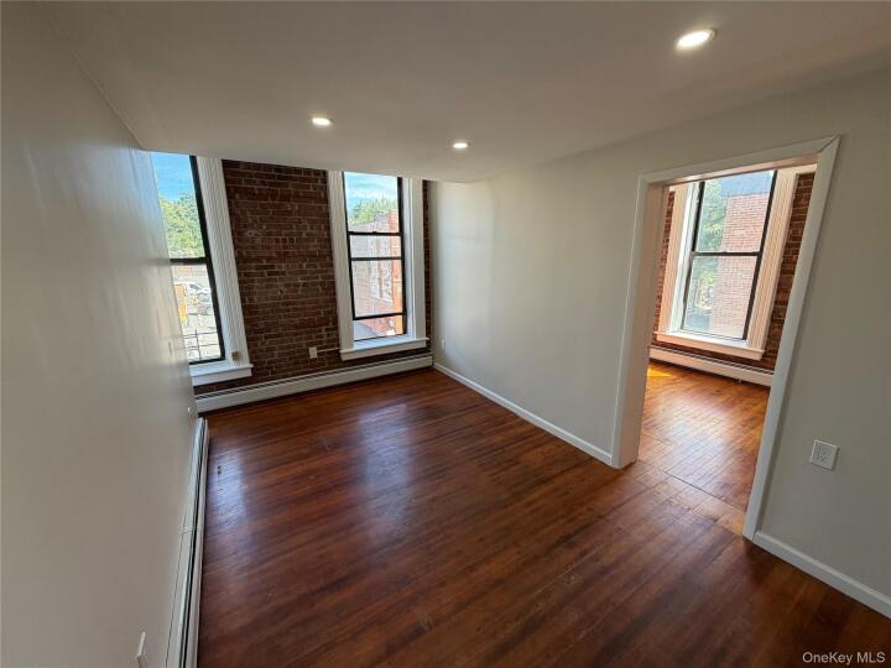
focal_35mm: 14
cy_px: 334
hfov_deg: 102.1
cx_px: 446
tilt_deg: -13.1
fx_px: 360
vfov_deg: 85.7
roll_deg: +0.7
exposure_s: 1/121
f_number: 2.2
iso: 100
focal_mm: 2.22
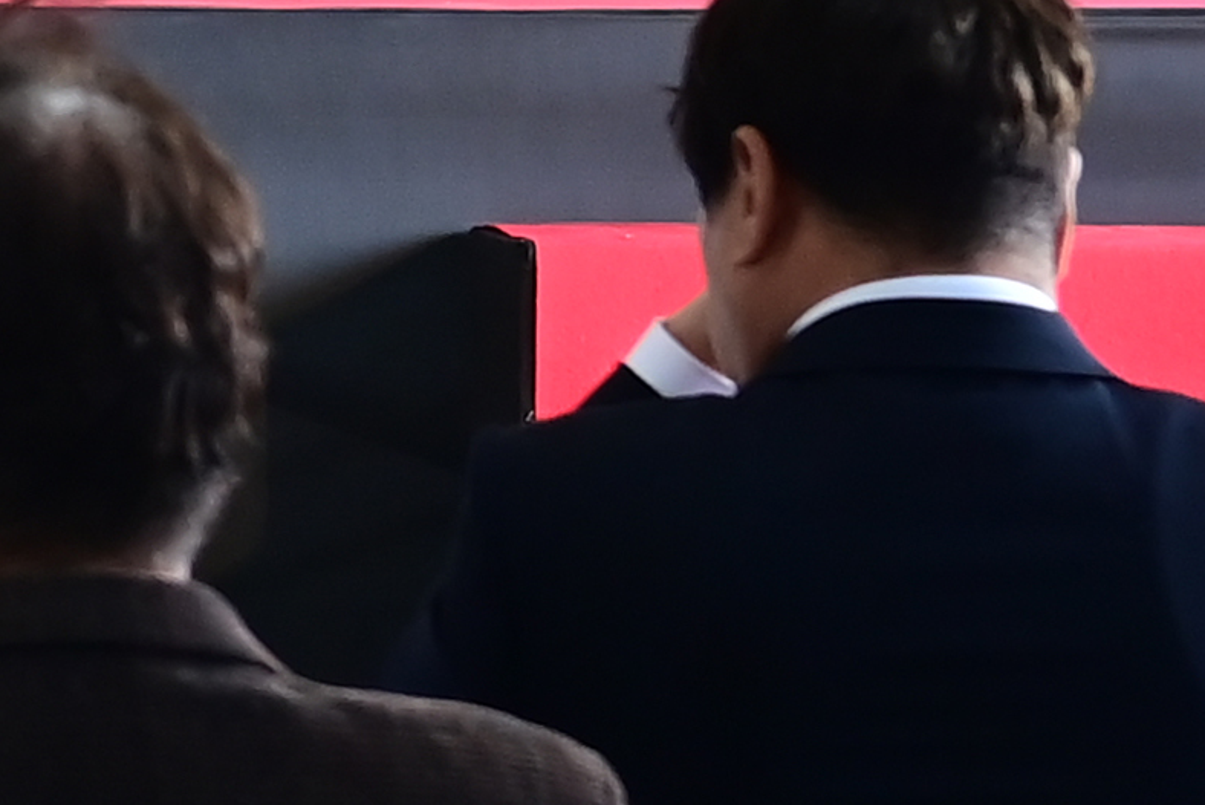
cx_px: -1882
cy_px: -712
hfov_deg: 4.7
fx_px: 14398
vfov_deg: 3.2
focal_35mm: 430
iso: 1250
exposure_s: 1/160
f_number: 5.6
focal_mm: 62
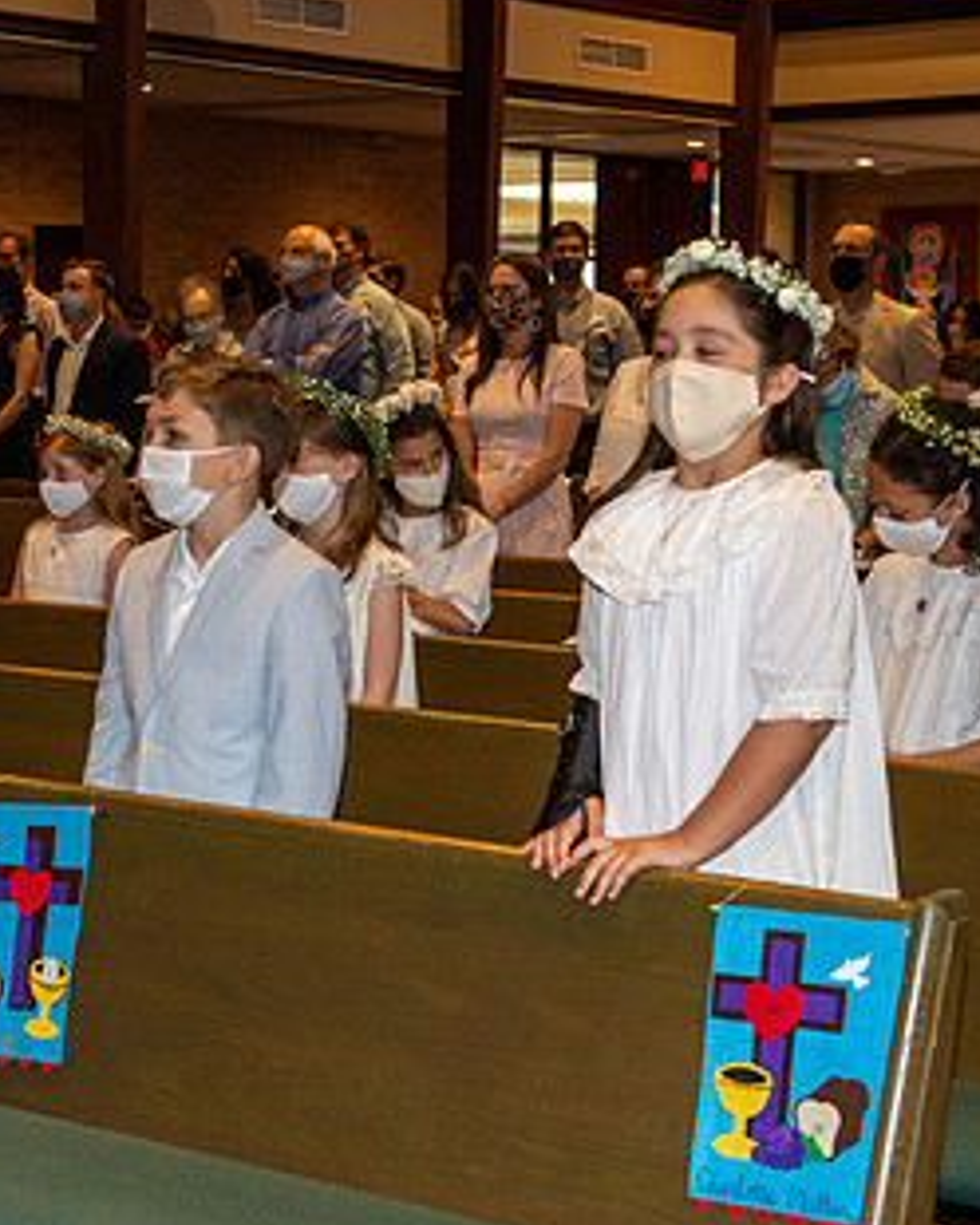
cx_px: 439
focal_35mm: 79
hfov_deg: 19.4
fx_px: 2864
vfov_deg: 24.1
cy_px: 672
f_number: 5.6
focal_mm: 45
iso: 1600
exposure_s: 1/125
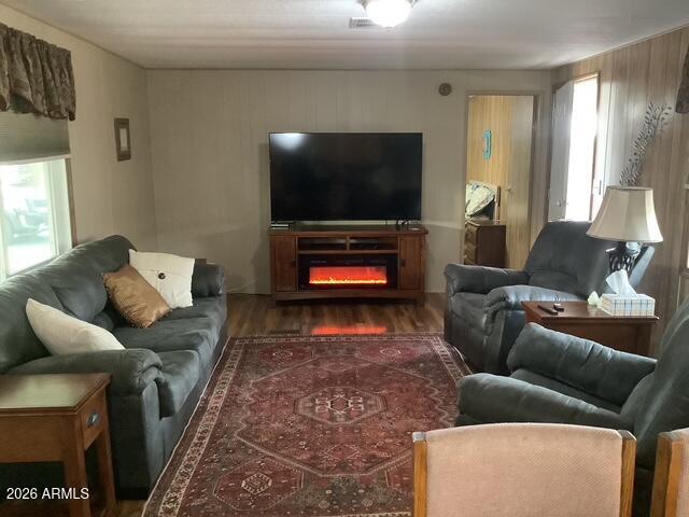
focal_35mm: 31
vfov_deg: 45.4
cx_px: 344
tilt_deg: -10.0
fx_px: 617
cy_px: 258
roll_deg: +0.5
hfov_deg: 58.4
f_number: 2.4
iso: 800
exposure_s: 1/24
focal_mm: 3.3
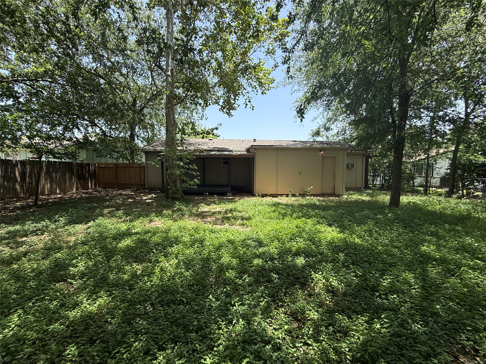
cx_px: 243
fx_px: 197
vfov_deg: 85.7
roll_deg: -0.3
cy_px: 182
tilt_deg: -2.2
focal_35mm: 14
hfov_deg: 102.1
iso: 64
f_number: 2.2
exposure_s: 1/760
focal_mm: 2.22
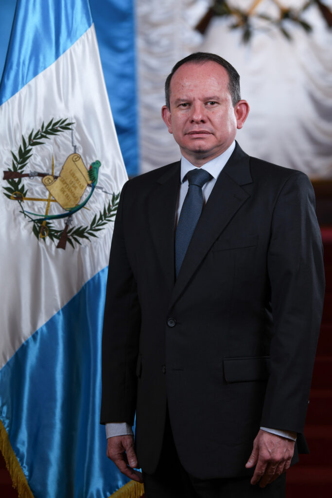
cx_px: 166
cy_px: 249
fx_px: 1687
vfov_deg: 16.8
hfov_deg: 11.2
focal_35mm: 122
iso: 400
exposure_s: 1/160
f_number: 4.5
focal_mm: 122
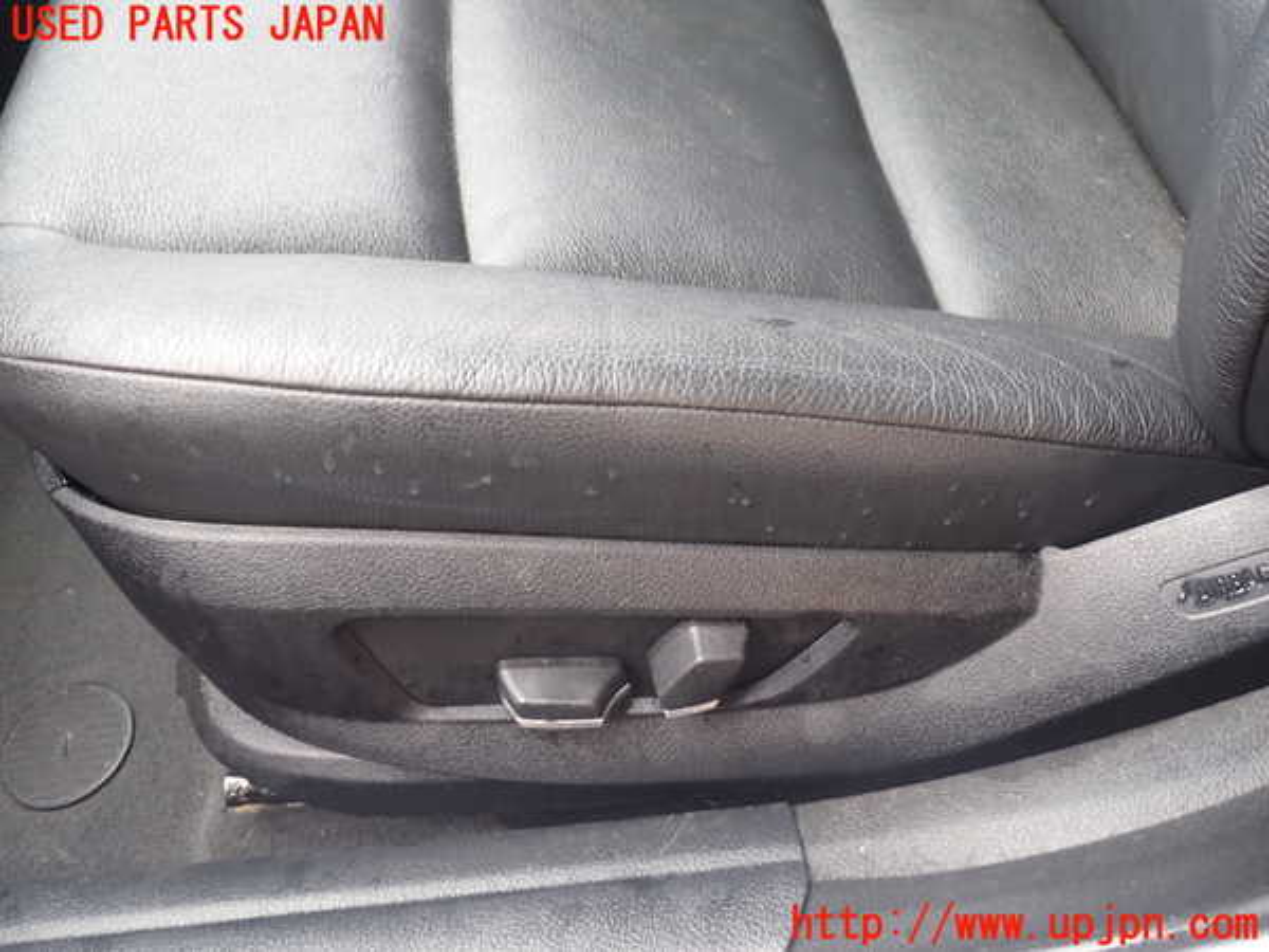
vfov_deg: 46.8
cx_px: 634
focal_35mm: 30
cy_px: 476
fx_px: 1100
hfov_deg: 60.0
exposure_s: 1/60
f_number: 2.3
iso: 160
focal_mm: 5.4
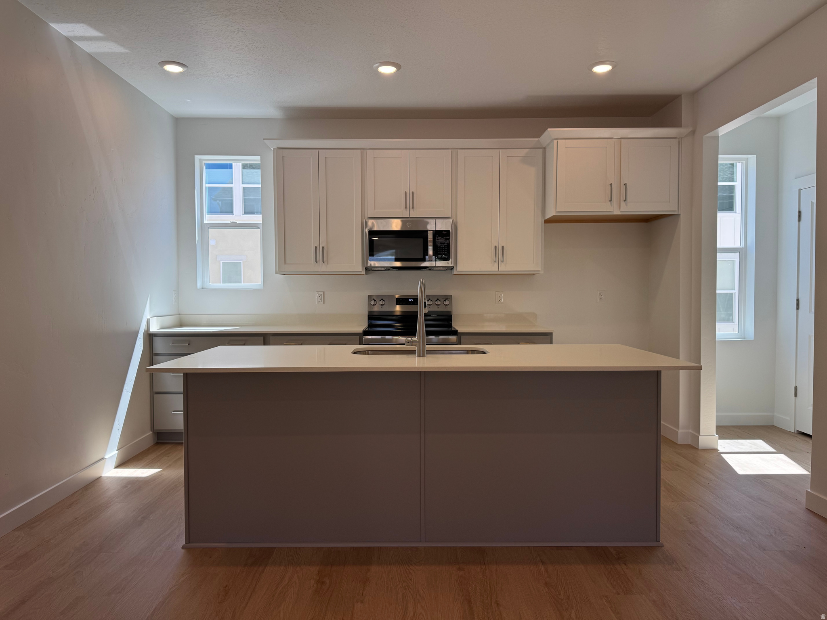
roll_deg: -0.3
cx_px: 414
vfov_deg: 56.8
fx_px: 573
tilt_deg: -1.8
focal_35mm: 24
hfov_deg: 71.6
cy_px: 310
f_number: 1.78
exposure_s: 1/379
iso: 80
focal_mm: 6.76
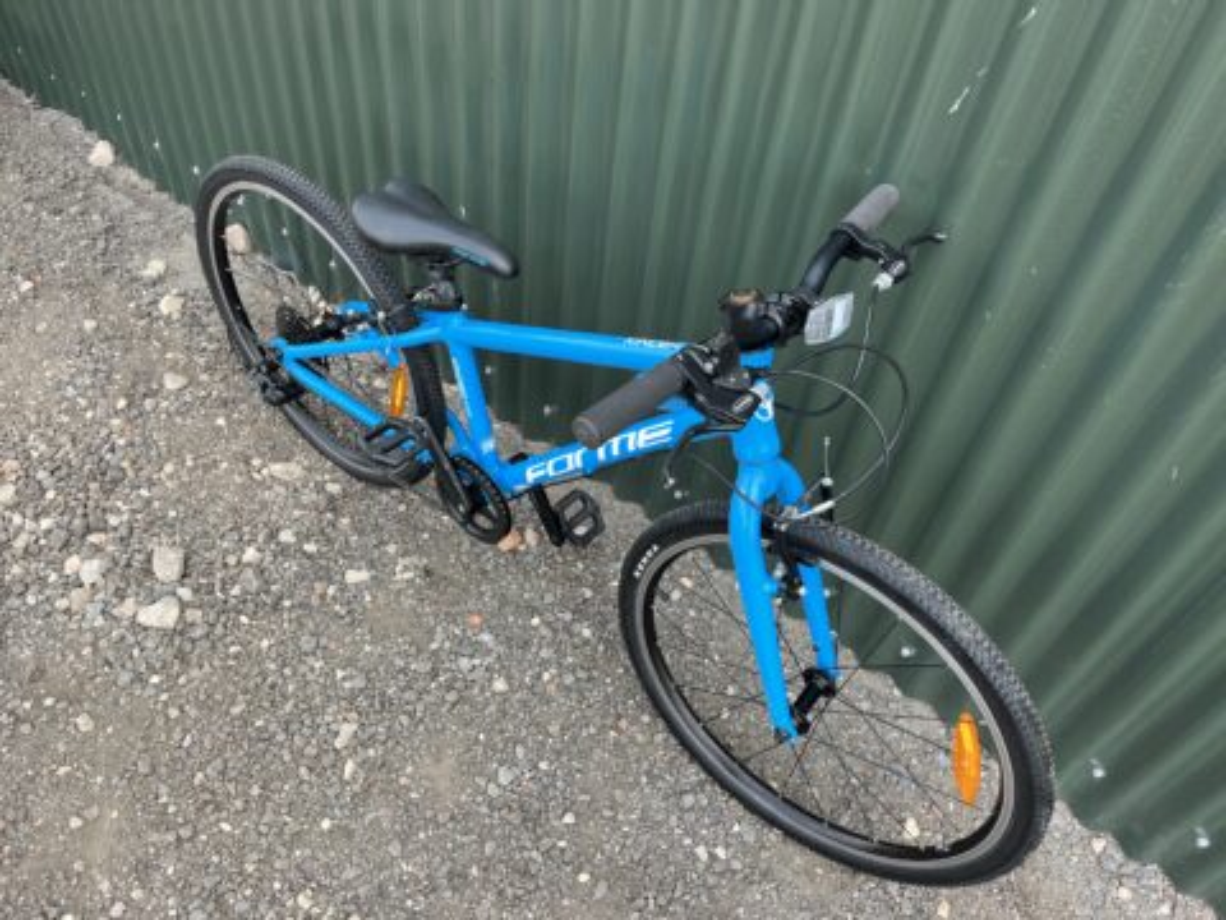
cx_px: 613
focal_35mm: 26
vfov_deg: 53.1
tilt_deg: -46.7
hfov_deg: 67.3
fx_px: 921
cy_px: 460
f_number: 1.6
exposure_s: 1/457
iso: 50
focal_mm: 5.1
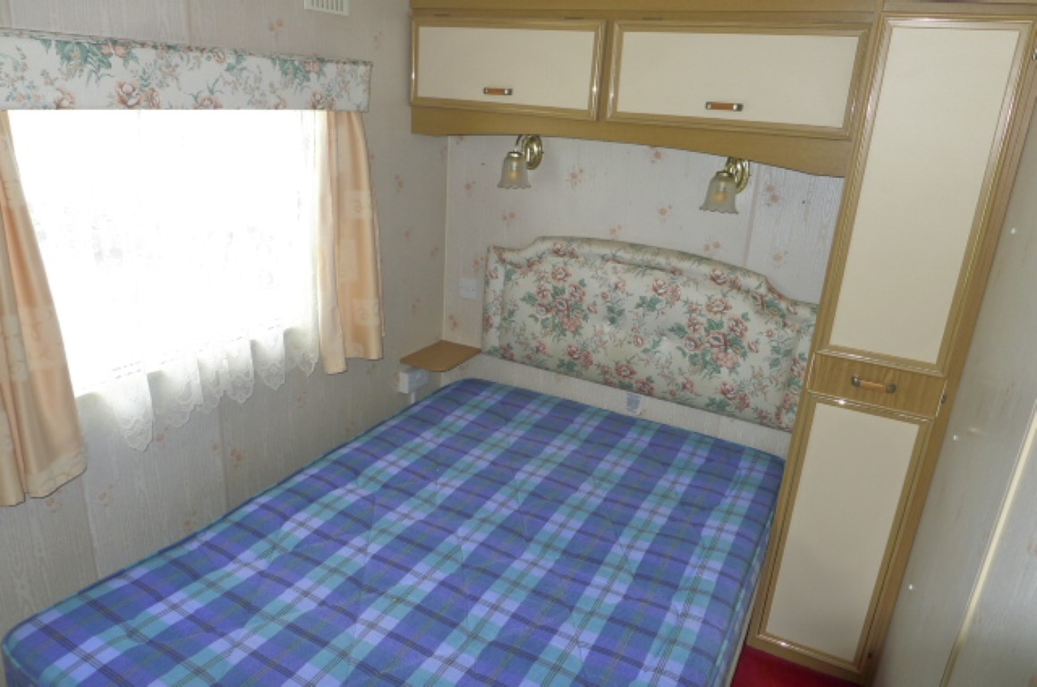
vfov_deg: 52.9
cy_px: 344
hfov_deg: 73.8
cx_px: 518
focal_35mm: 24
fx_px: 690
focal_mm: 5.1
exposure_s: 1/100
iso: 400
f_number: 2.5
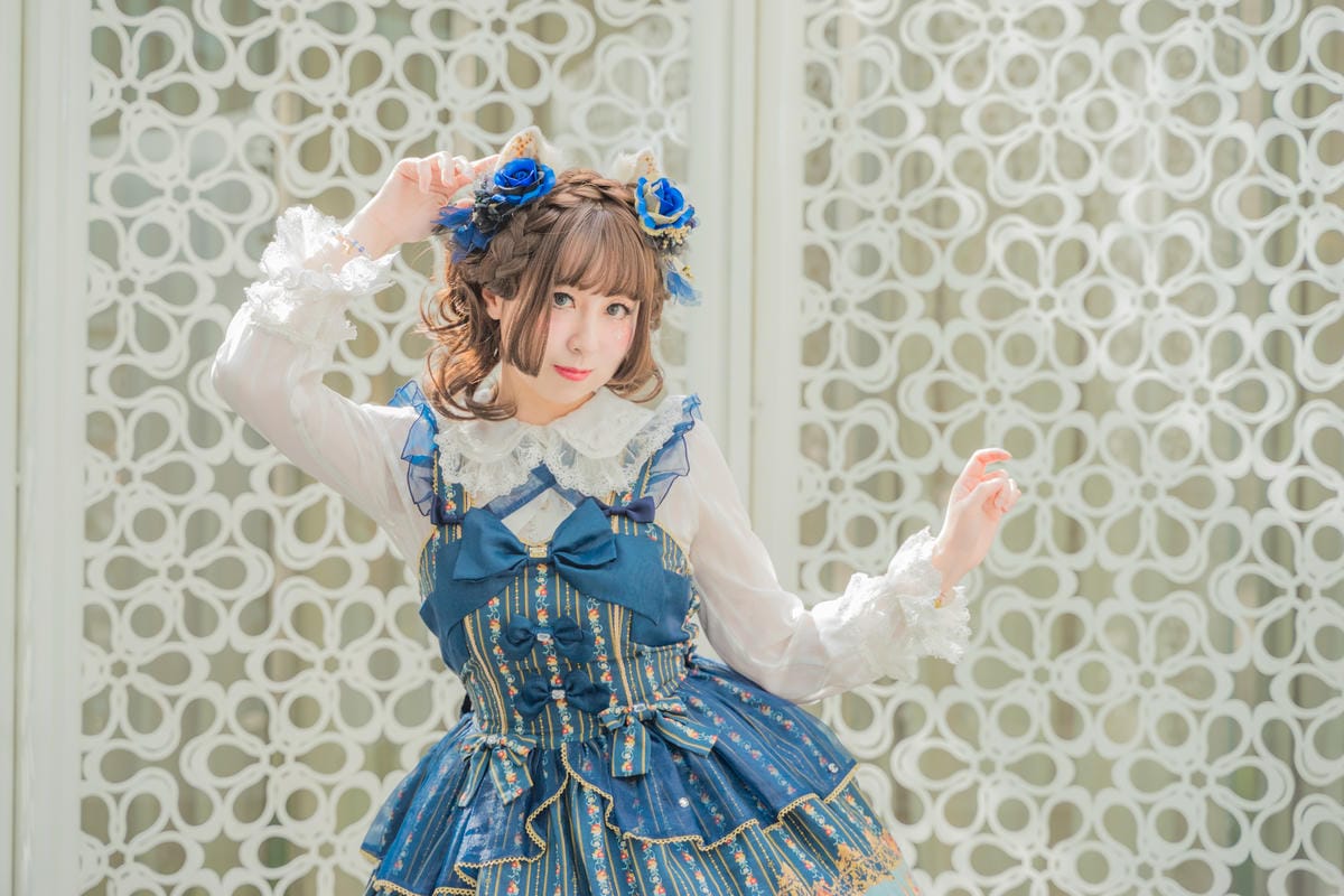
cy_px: 448
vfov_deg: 18.2
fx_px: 2800
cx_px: 672
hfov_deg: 27.0
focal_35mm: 75
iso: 400
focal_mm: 75
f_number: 4.5
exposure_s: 1/200
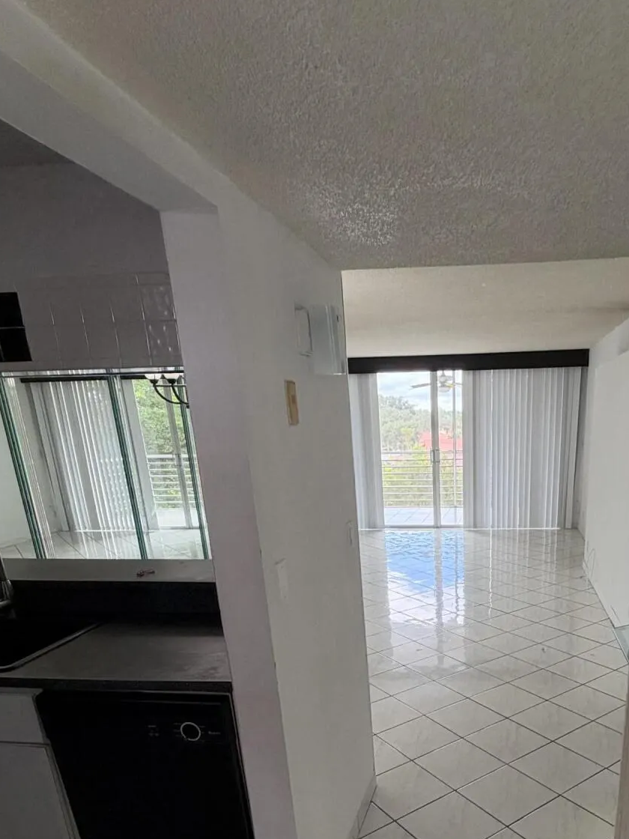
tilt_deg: -19.1
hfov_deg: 53.2
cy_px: 626
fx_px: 606
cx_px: 443
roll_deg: +1.7
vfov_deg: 65.3
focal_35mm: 25
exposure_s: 1/60
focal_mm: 2.22
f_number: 2.2
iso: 200
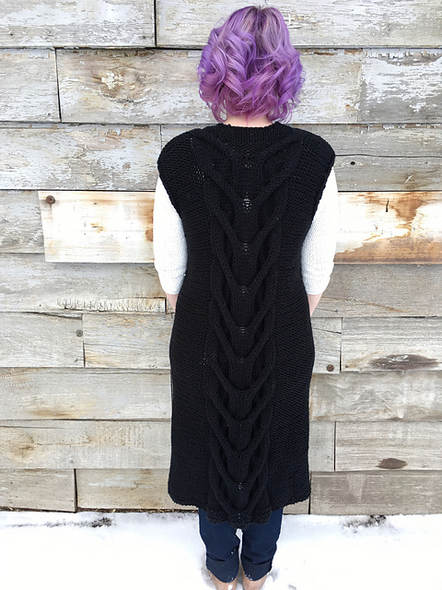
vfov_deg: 61.7
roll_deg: +0.7
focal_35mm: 29
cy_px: 295
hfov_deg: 48.2
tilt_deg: -20.1
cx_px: 221
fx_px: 494
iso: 25
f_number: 2.2
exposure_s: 1/137
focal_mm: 4.15
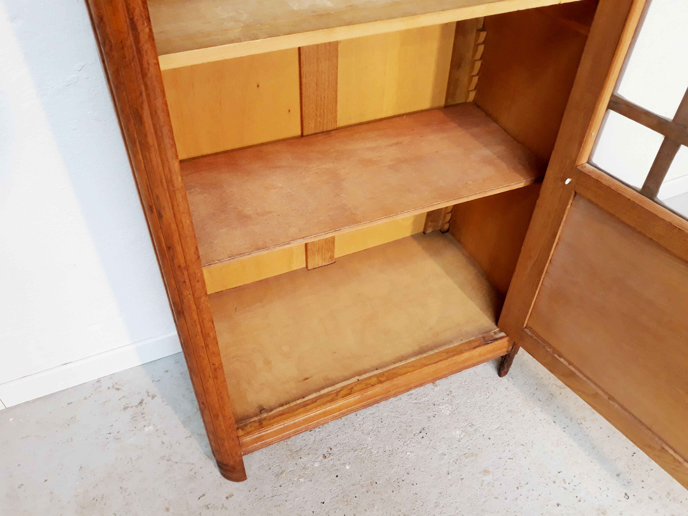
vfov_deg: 51.4
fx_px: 537
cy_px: 258
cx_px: 344
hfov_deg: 65.3
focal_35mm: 27
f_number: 1.7
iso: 160
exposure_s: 1/33
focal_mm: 3.71
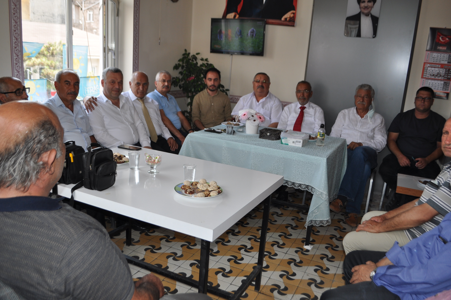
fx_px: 375
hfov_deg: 62.0
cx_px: 226
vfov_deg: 43.5
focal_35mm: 30
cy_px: 150
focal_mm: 20
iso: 220
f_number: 3.8
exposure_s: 1/200
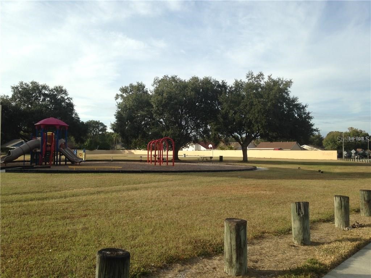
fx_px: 354
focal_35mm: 33
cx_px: 186
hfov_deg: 55.4
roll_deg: +1.5
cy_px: 139
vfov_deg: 42.9
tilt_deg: +0.4
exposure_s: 1/935
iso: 50
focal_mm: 4.12
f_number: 2.4
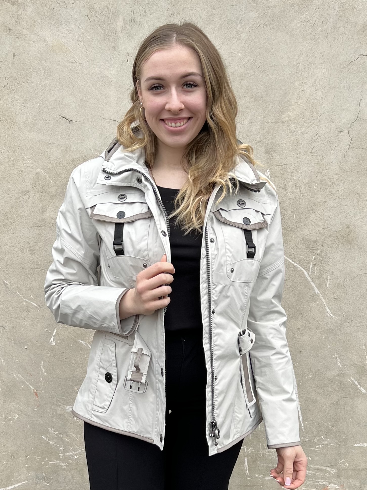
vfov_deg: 65.3
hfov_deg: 51.4
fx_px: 382
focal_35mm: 27
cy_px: 242
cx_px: 182
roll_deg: +1.1
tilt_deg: -14.2
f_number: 1.5
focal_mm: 5.7
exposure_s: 1/687
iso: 50
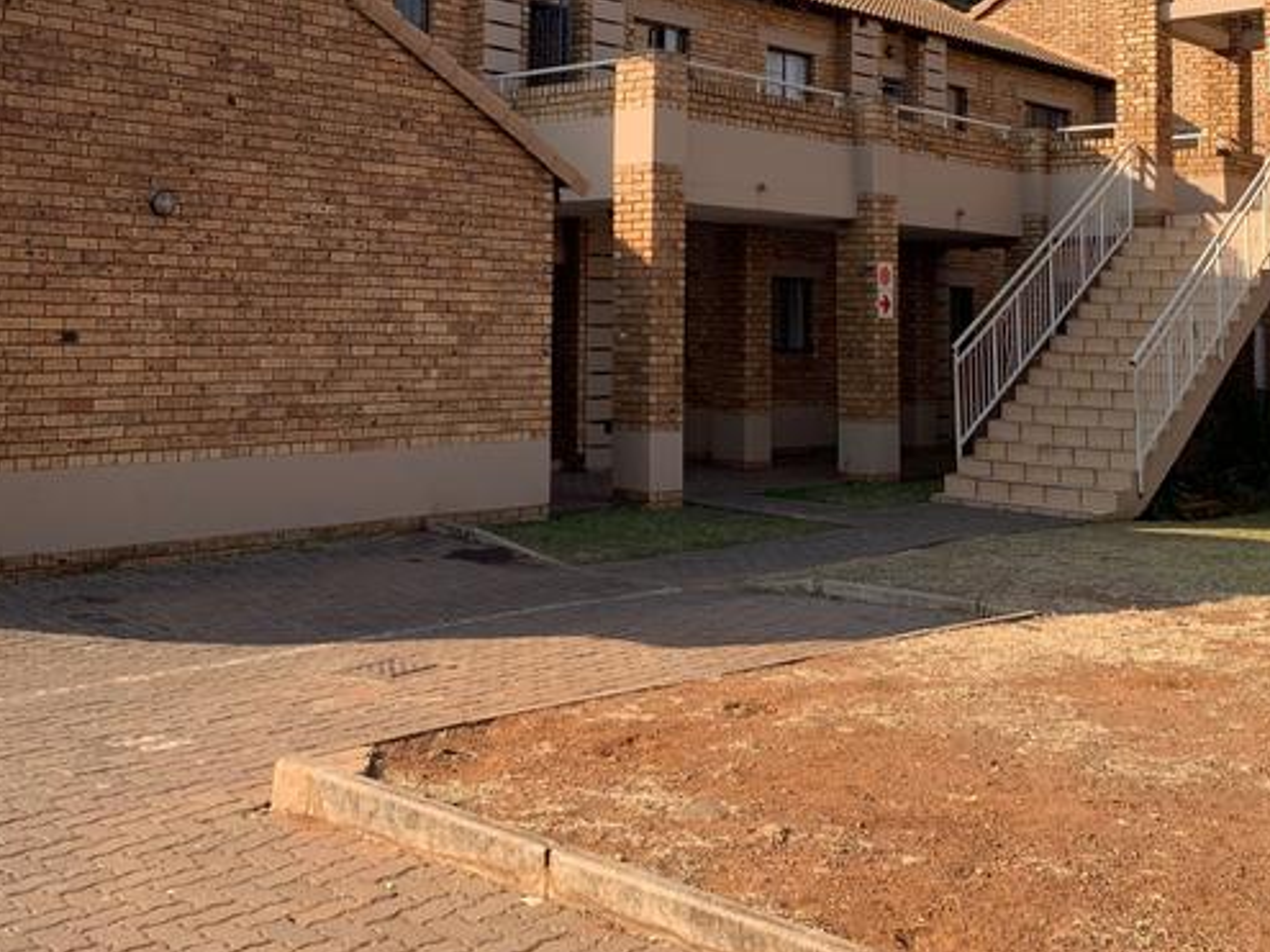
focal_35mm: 42
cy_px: 226
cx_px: 518
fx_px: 1541
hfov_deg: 44.6
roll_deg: -1.2
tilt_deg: +4.5
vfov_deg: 33.6
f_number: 1.8
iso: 25
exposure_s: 1/1427
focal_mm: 4.25
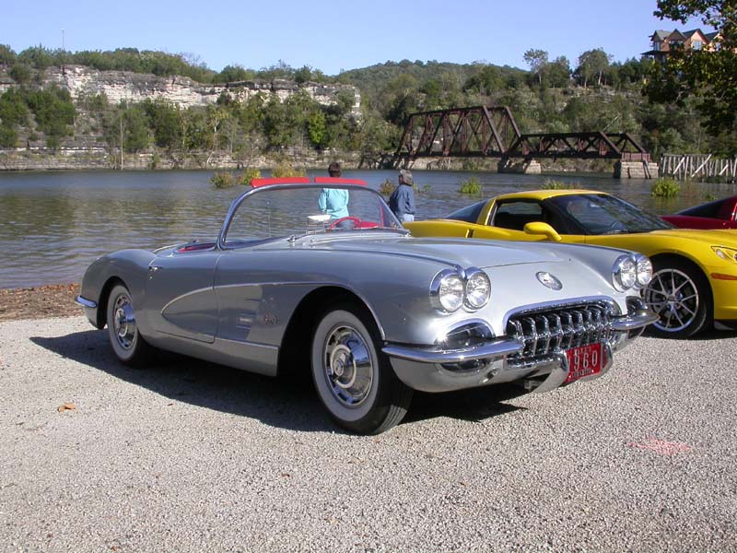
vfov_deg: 37.7
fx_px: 809
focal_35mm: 38
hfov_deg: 49.0
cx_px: 368
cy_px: 276
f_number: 6.7
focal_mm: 7.85
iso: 100
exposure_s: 1/314
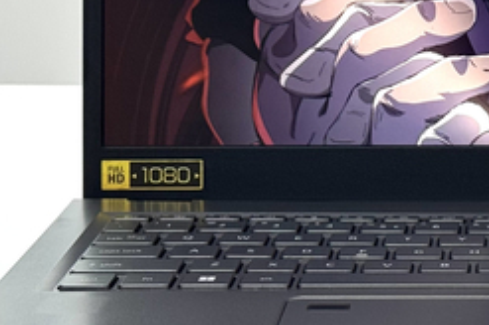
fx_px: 2198
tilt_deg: -7.1
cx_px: 535
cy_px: 12
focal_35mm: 162
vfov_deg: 8.4
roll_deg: +0.7
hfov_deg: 12.5
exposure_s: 1/100
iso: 80
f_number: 1.78
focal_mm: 6.76
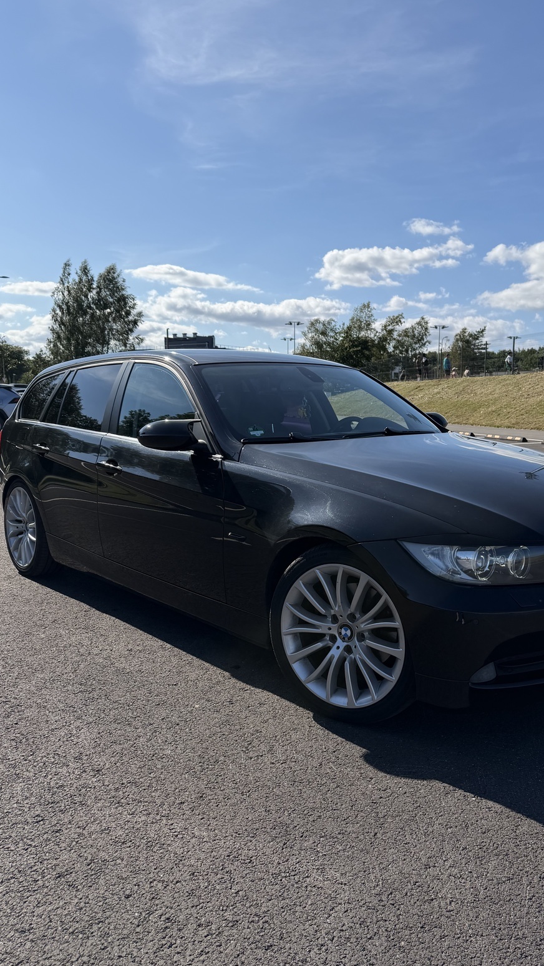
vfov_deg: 69.8
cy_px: 472
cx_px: 349
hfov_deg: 42.5
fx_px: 692
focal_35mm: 27
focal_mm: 6.76
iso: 80
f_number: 1.78
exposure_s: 1/6711
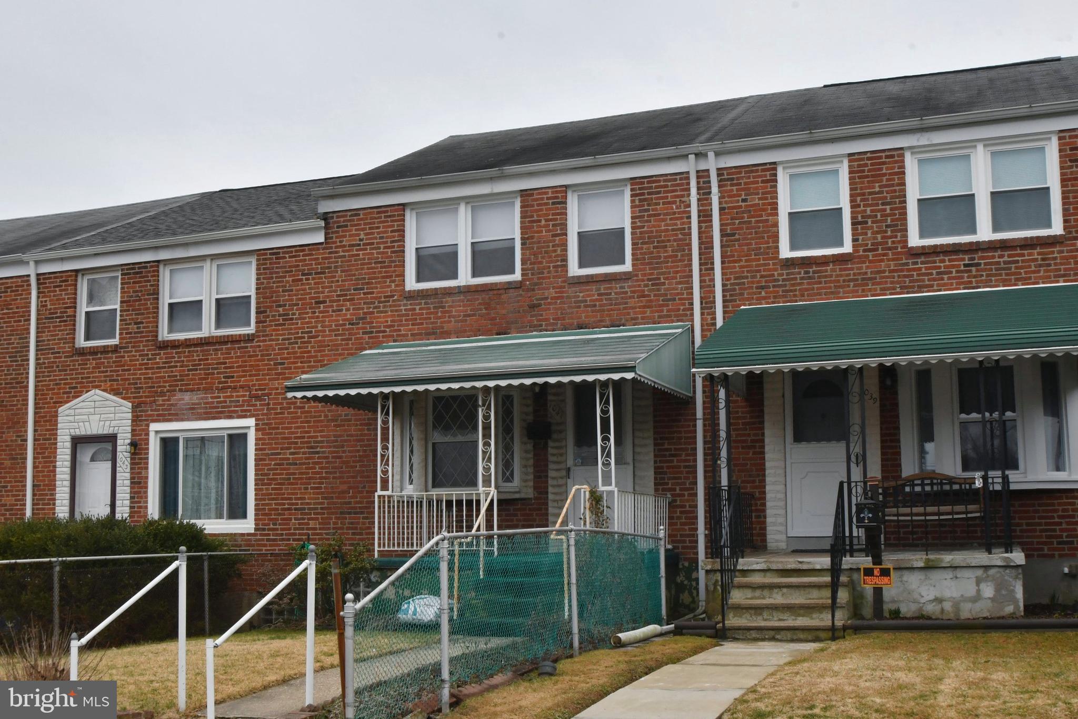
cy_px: 360
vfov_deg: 36.9
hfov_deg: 53.1
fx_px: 1078
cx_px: 539
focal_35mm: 36
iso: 500
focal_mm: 24
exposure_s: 1/125
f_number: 20
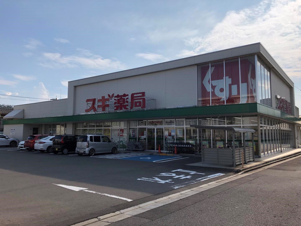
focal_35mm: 28
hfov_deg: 63.4
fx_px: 243
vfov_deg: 49.7
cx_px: 150
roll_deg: +1.2
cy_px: 113
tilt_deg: +6.4
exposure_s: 1/3205
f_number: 1.8
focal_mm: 3.99
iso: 20
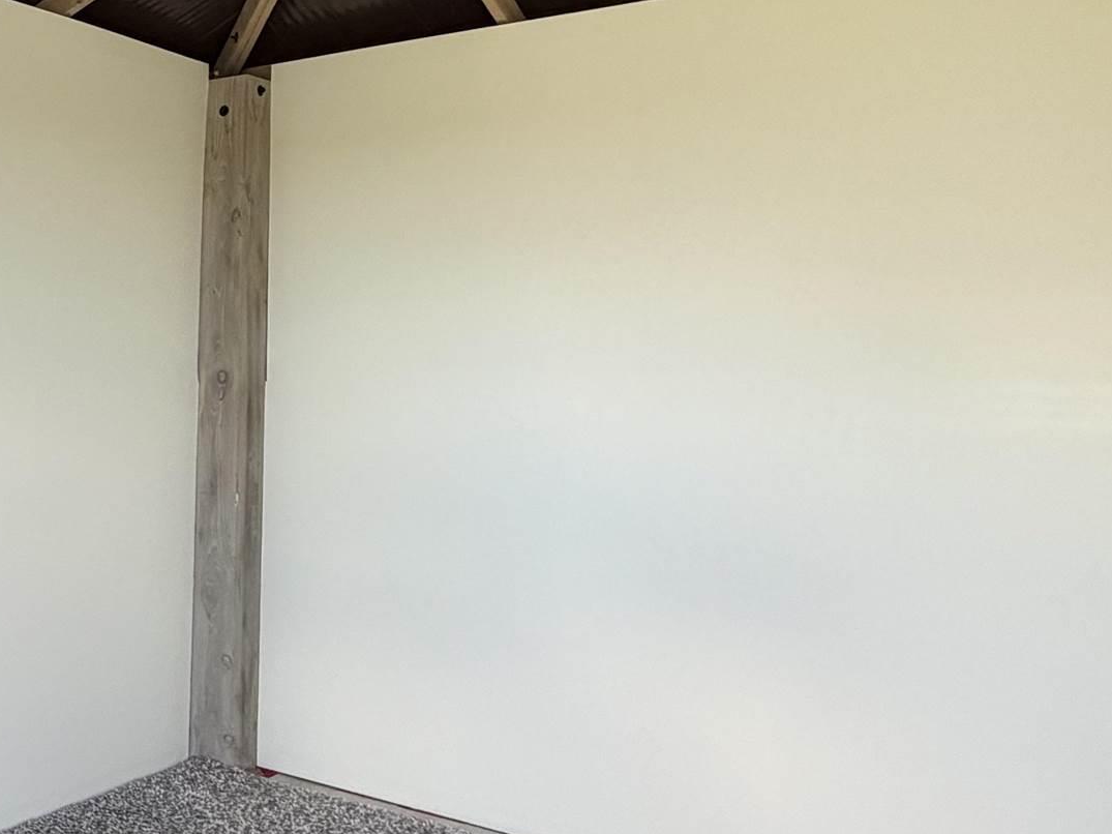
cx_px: -64
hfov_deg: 39.6
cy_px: 396
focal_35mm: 40
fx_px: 1285
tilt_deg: -1.8
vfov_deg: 35.9
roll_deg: -1.0
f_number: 2.2
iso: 160
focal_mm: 2.22
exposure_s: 1/121
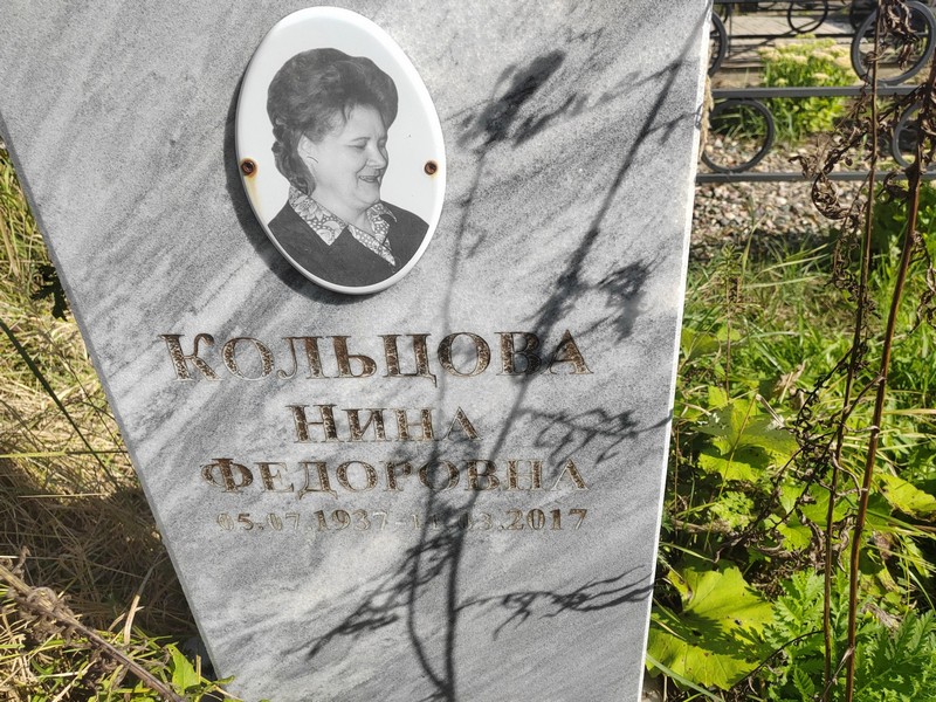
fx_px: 730
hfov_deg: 65.3
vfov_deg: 51.4
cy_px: 351
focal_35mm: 27
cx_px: 468
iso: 100
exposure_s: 1/1500
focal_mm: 5.52
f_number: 1.9
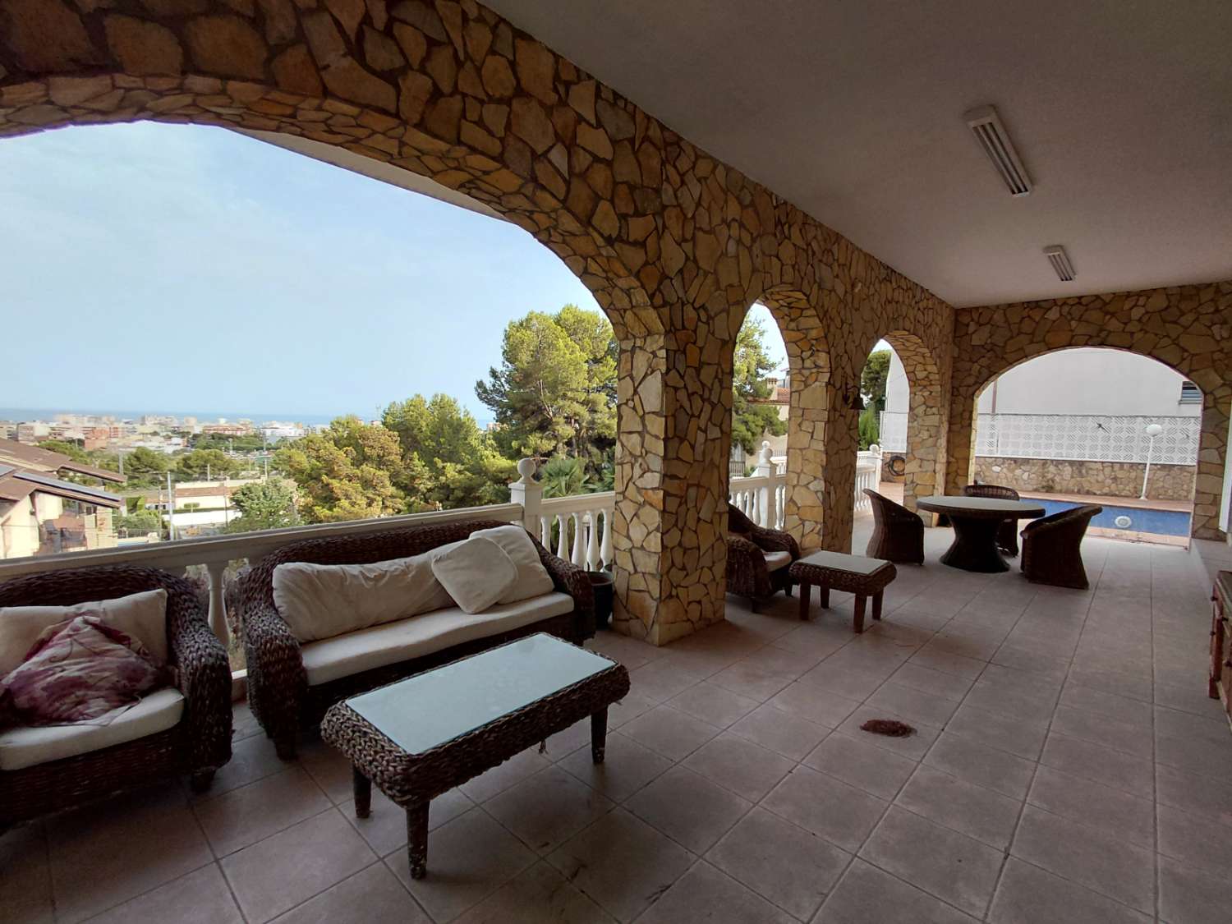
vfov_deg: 78.1
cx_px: 616
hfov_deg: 94.5
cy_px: 462
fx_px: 569
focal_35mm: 16
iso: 40
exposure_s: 1/514
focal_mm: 1.64
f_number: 2.2
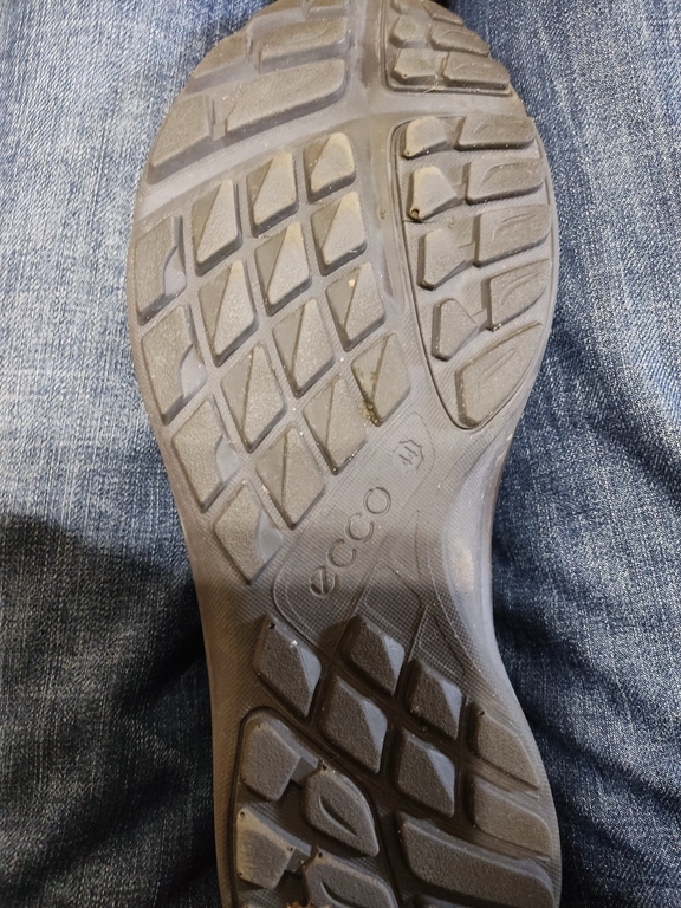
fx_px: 656
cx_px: 340
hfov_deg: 54.9
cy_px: 454
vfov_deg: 69.4
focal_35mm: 25
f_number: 1.79
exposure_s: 1/25
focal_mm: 4.71
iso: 1377
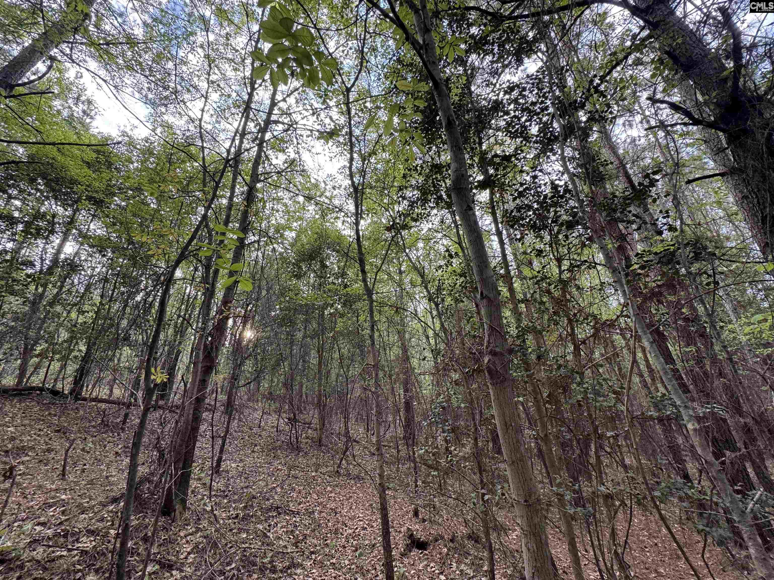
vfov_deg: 85.7
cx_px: 387
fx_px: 313
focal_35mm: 14
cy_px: 290
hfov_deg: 102.1
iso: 160
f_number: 2.2
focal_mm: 2.22
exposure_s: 1/99
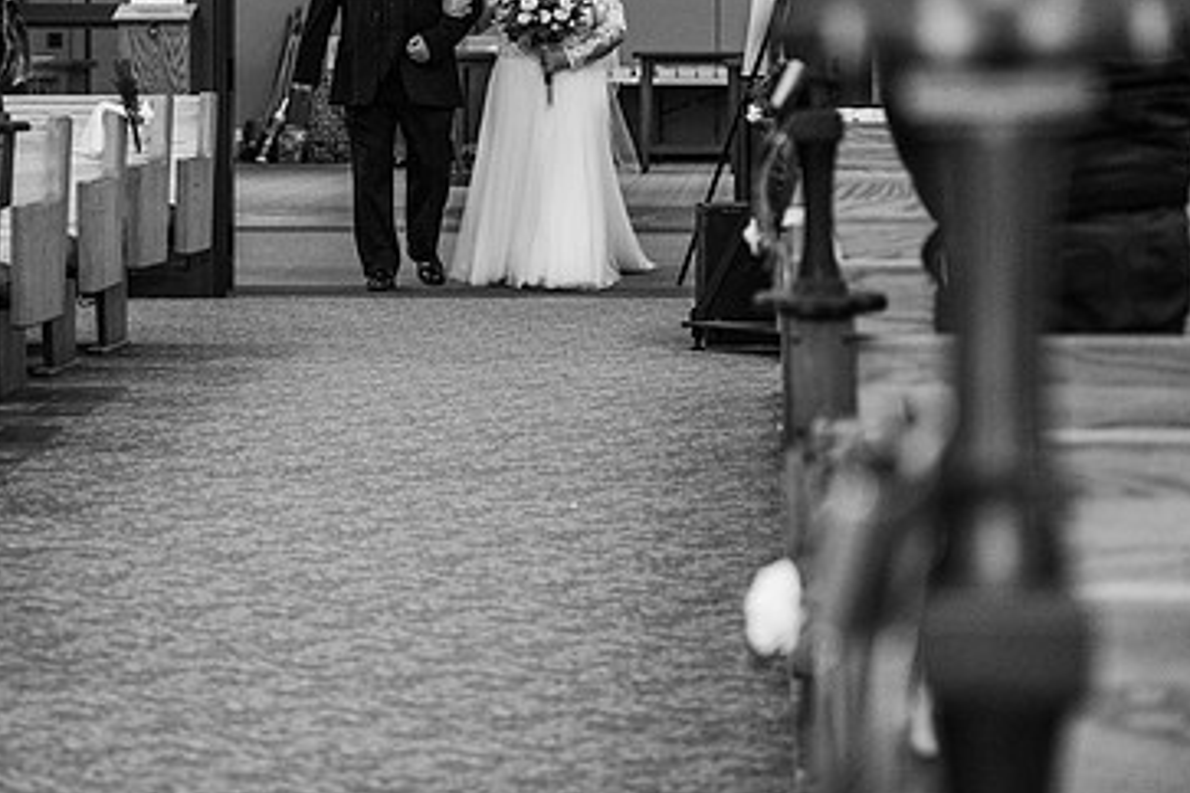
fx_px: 3702
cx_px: 321
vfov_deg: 12.2
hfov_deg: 18.2
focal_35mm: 112
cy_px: 169
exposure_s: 1/200
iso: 2000
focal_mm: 70
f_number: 2.8
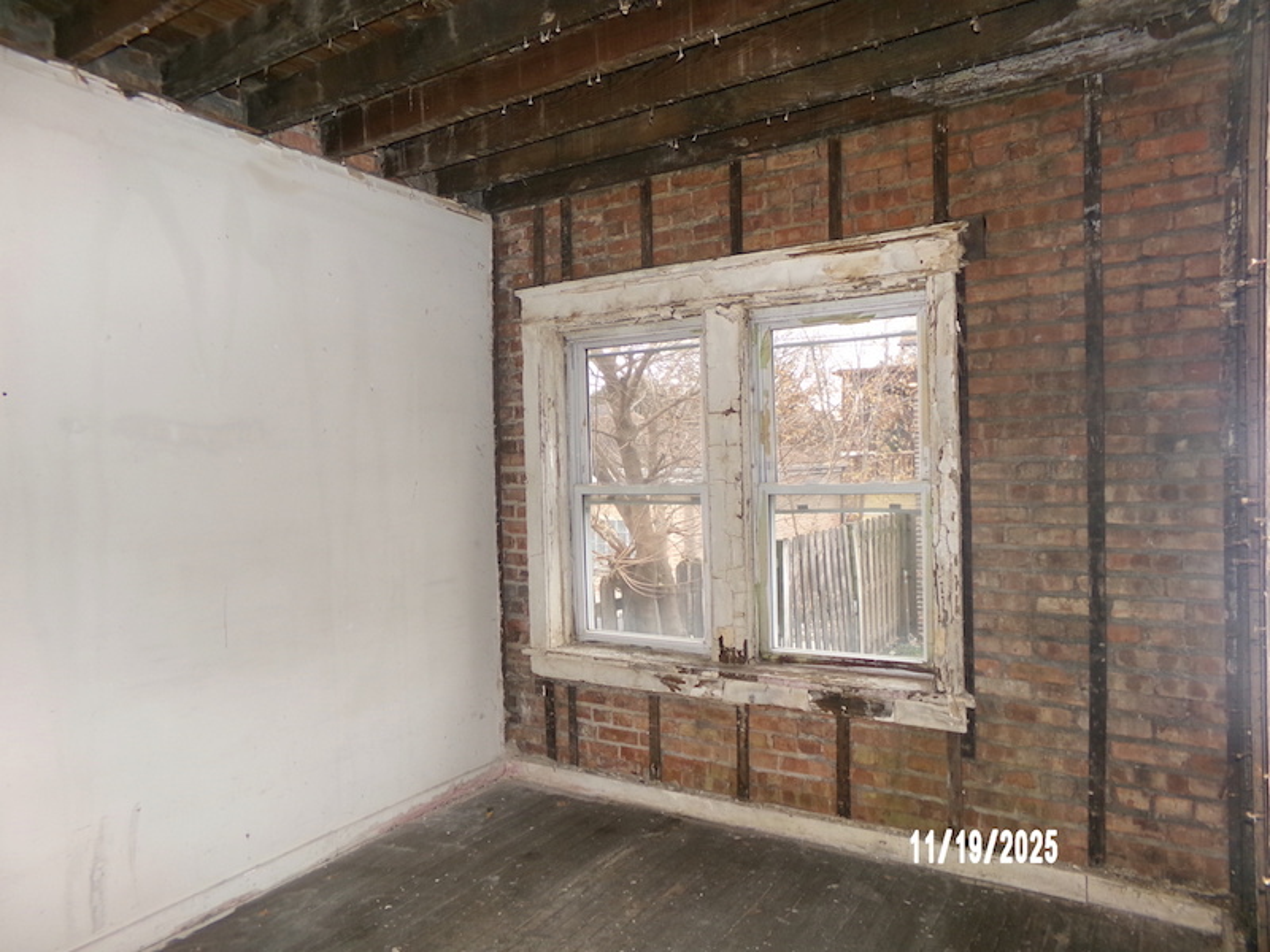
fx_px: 881
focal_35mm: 24
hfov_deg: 71.6
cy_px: 476
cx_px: 635
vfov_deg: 56.8
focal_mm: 4.3
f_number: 3.7
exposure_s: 1/34
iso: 200
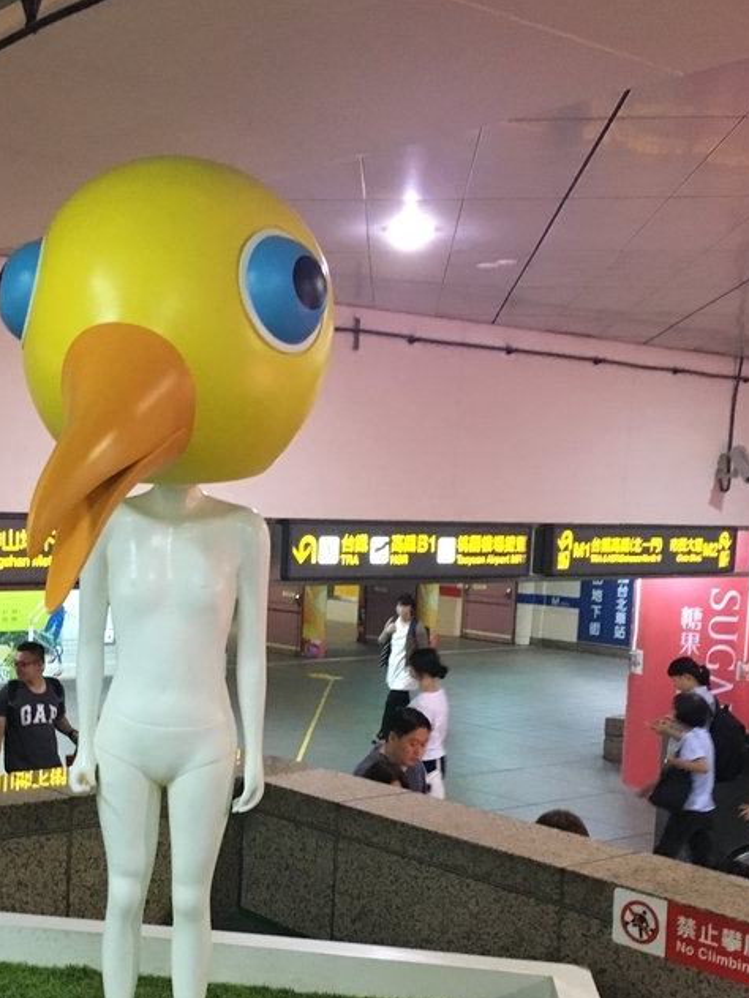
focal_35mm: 47
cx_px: 163
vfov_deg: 40.0
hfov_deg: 30.2
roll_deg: -1.9
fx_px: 1356
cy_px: 654
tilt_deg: -6.5
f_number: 2.2
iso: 200
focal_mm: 4.15
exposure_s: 1/30
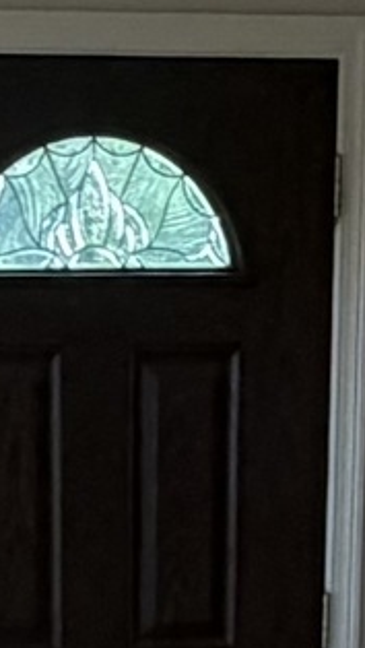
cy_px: 1222
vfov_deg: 12.9
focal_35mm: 149
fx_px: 2560
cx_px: 43
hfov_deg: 8.1
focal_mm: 2.22
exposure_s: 1/120
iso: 200
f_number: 2.2
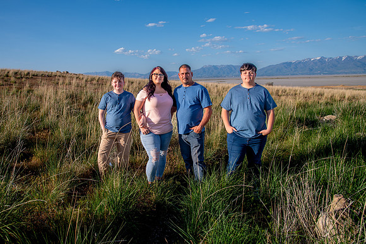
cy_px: 111
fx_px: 310
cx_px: 167
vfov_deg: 42.9
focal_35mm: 30
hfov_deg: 61.0
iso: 200
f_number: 8
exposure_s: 1/200
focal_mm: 28
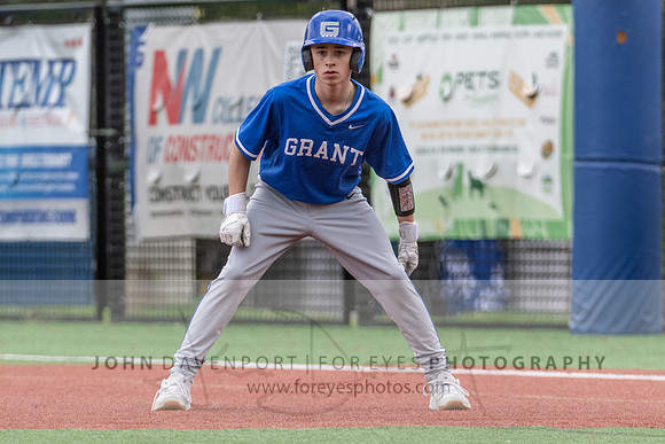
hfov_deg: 3.4
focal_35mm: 610
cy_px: 268
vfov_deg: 2.3
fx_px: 11264
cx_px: 332
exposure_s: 1/1000
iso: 2000
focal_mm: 440
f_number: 5.6
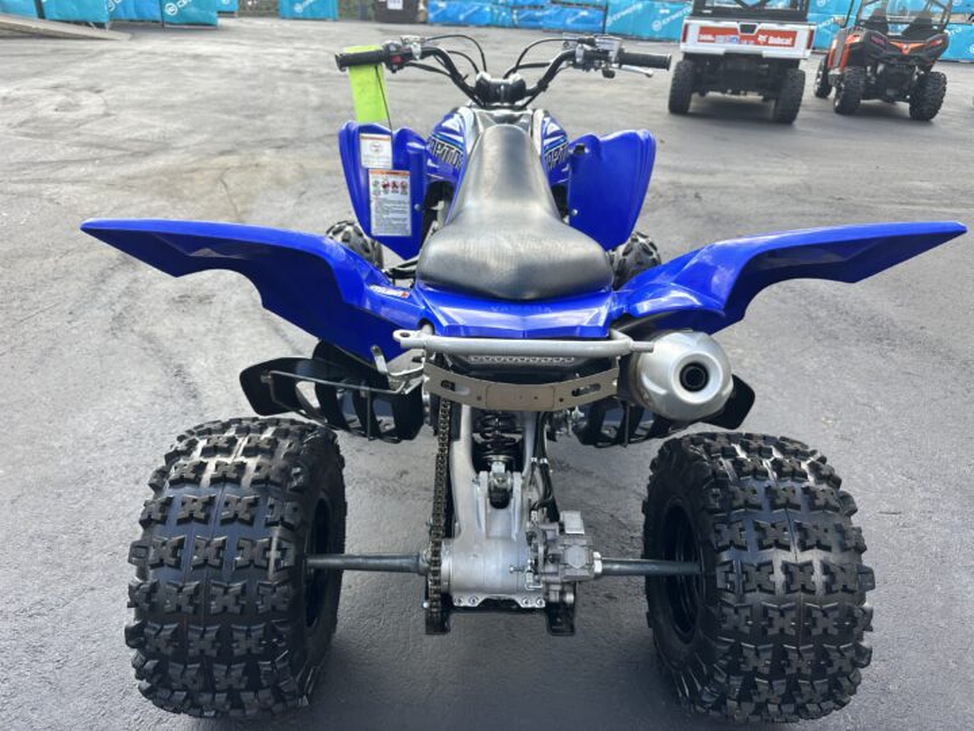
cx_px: 487
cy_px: 366
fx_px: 675
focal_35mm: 24
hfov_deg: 71.6
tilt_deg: -25.9
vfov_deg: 56.8
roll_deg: -4.4
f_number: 1.78
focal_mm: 6.86
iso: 80
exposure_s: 1/444
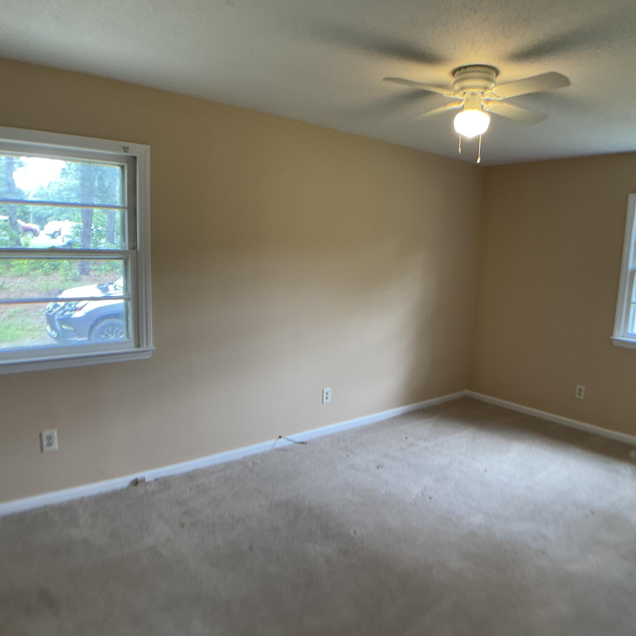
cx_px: 338
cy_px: 320
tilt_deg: -9.4
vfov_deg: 47.2
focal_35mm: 35
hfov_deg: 47.2
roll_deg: -3.3
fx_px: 728
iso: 50
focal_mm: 3
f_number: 1.8
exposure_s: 1/60
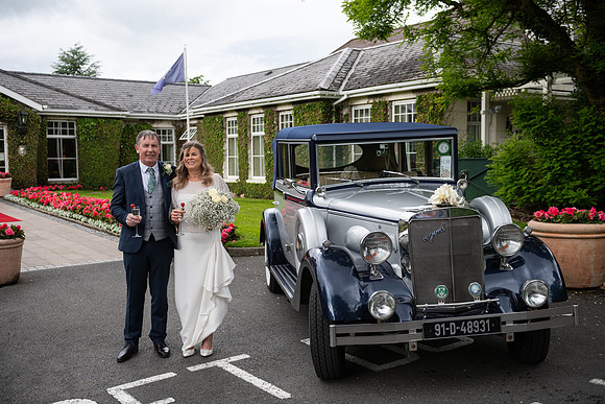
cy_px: 202
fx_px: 639
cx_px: 302
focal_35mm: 38
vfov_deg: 35.1
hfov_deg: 50.7
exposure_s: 1/1000
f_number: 3.5
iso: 320
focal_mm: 38
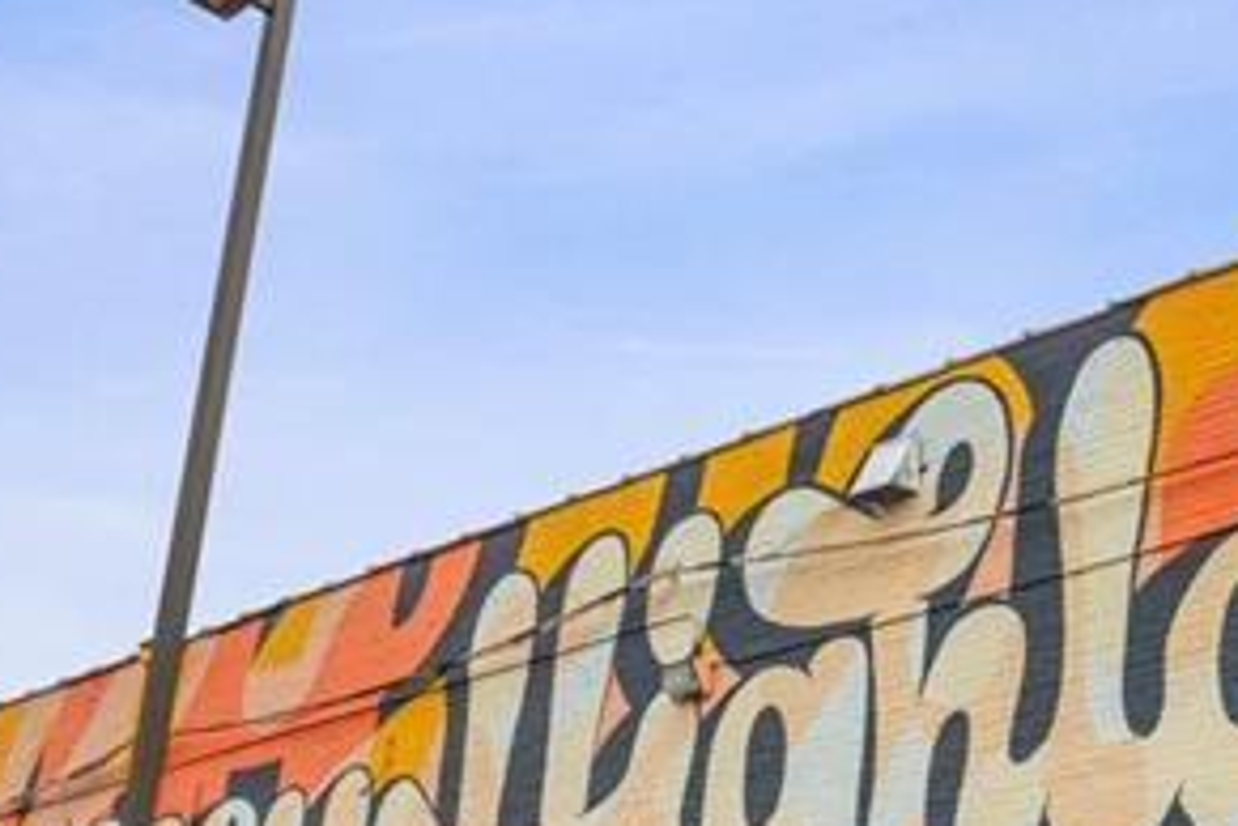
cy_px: 654
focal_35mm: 66
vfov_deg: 20.4
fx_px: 2269
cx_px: 1025
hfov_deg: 29.7
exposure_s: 1/200
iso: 400
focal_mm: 24
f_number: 11
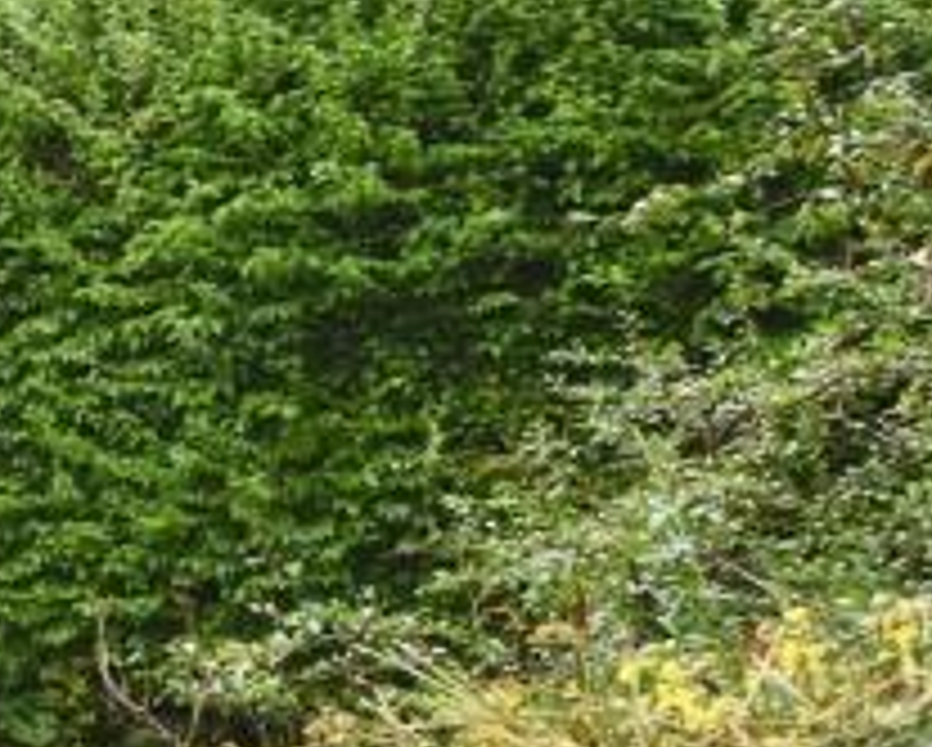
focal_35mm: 65
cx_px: -1009
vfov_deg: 23.5
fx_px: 1795
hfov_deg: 17.9
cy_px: 358
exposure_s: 1/180
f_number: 6.7
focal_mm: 14
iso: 400
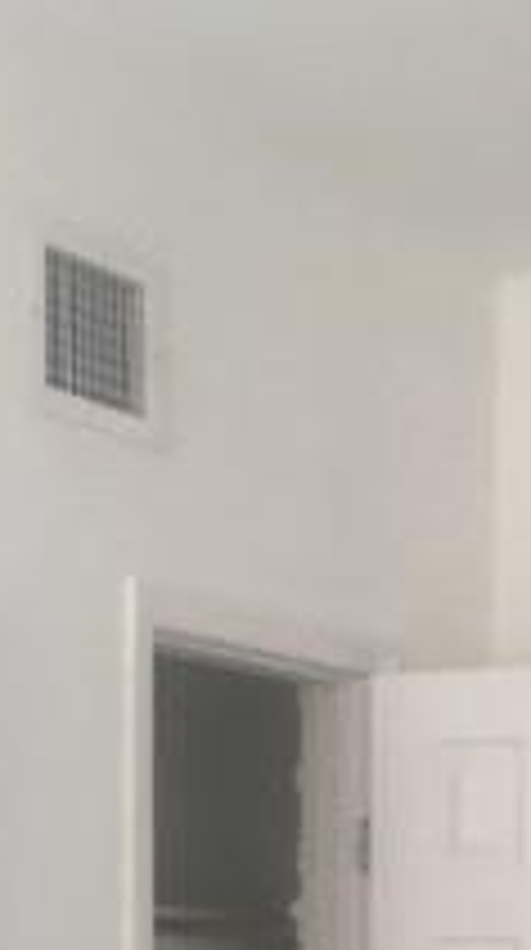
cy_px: 1405
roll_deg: -0.7
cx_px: 261
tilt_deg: -7.1
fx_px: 2414
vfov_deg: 19.5
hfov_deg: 12.6
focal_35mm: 96
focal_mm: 4.15
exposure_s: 1/30
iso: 40
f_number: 2.2
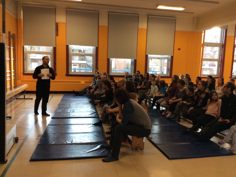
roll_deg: +0.1
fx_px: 218
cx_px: 118
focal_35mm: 32
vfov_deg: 44.1
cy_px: 88
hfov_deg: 56.9
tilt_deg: -7.3
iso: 100
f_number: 2.4
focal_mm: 3.3
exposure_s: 1/24
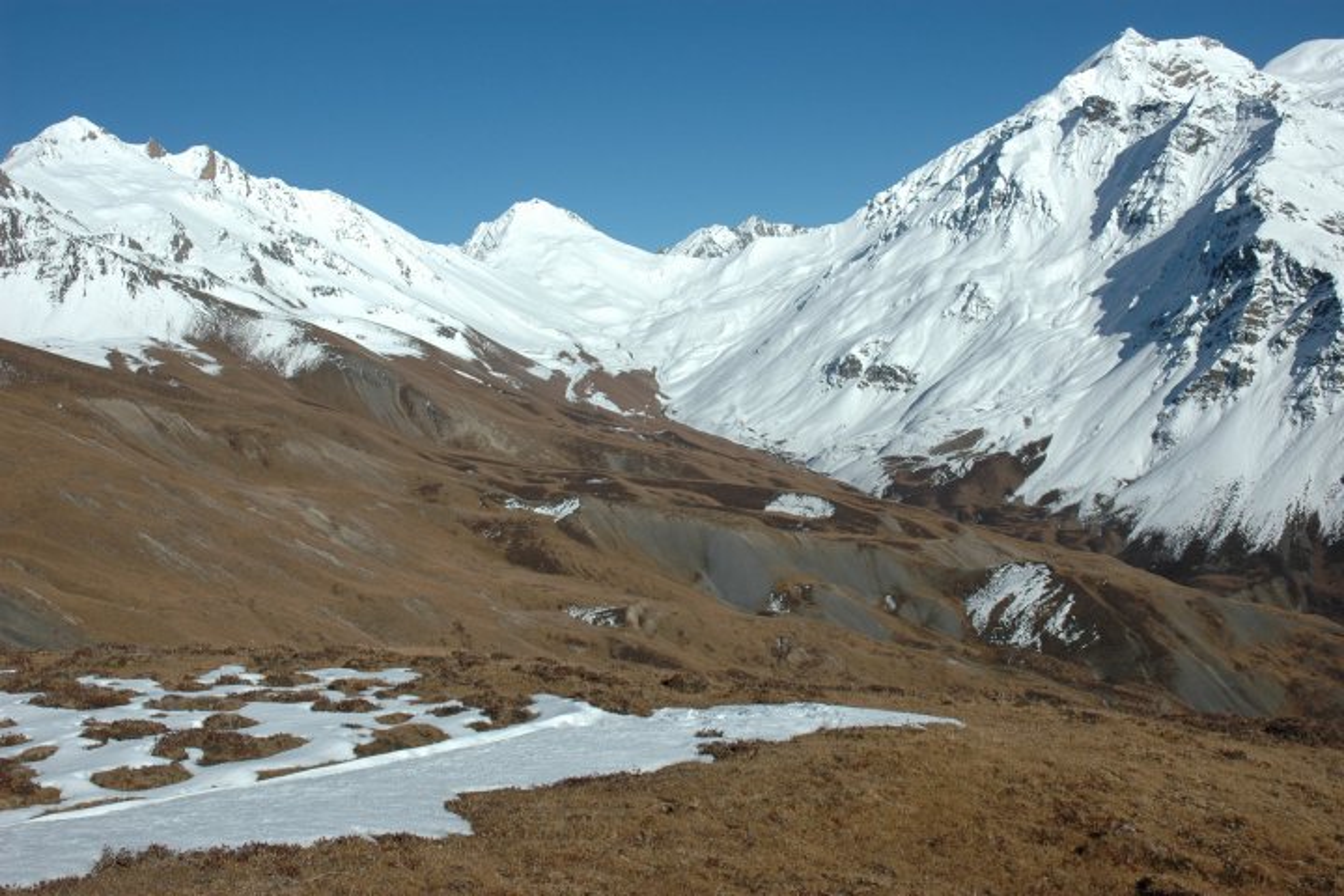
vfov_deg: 36.9
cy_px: 448
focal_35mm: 36
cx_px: 672
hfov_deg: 53.1
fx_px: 1344
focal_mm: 24
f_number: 10
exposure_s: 1/640
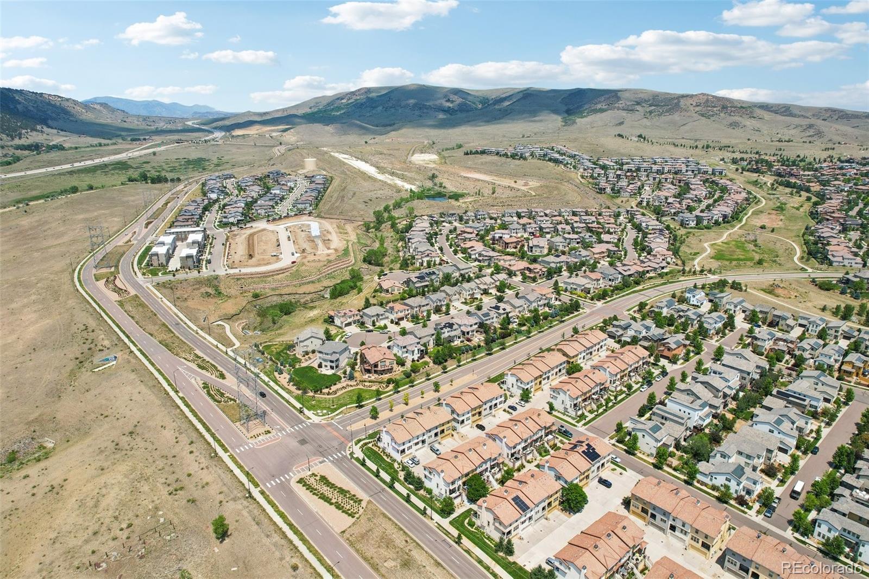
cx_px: 434
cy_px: 290
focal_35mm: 22
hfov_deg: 78.6
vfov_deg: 57.2
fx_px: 531
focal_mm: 8.4
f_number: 2.8
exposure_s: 1/2500
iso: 100
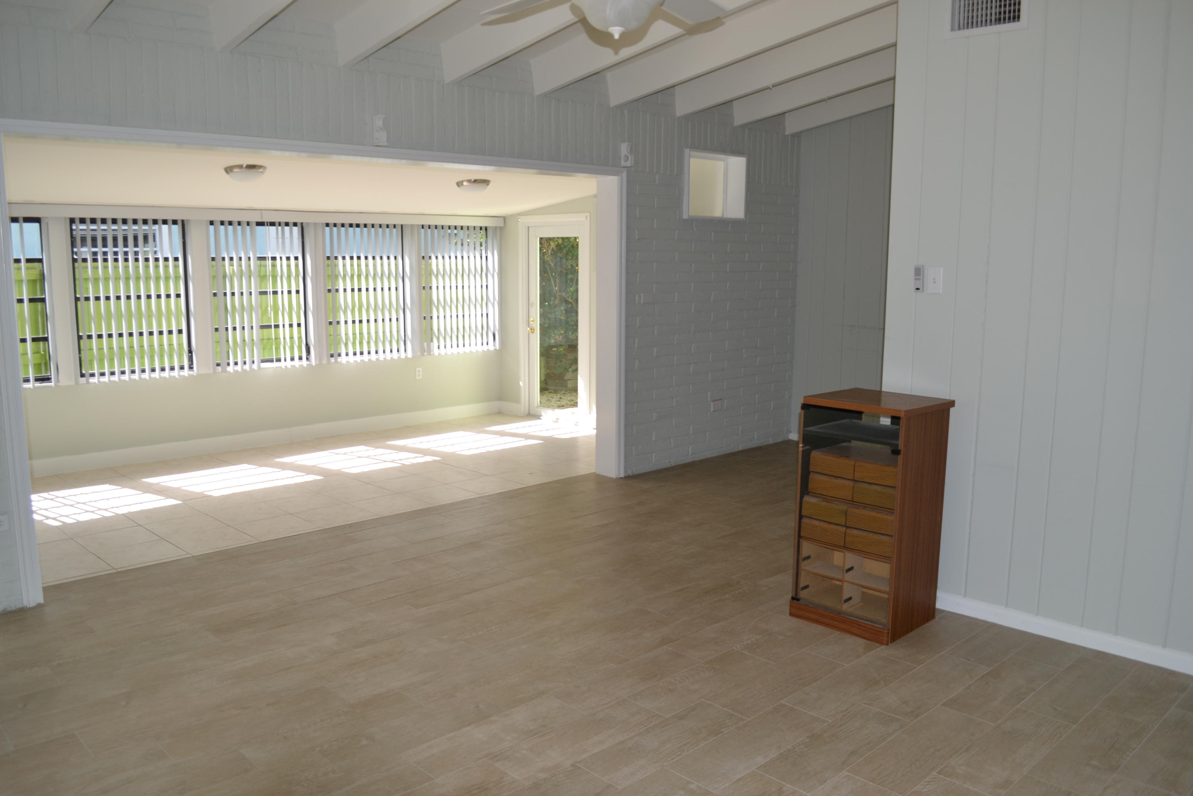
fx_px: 895
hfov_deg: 67.4
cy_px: 398
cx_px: 596
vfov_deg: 47.9
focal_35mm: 27
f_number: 4
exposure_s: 1/125
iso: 125
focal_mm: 18
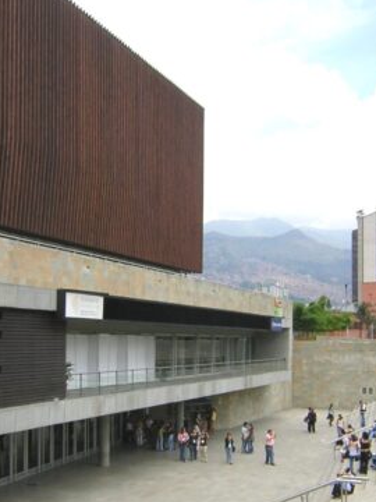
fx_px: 695
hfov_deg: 30.3
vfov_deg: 39.5
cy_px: 307
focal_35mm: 48
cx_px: 202
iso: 100
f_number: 5.2
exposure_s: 1/261
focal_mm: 4.7
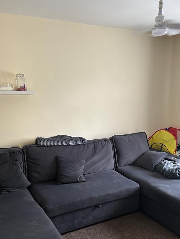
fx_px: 243
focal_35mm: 35
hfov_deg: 40.7
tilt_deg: -12.9
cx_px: 94
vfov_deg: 52.1
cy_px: 148
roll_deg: +0.4
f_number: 1.5
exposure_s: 1/50
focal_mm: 5.7
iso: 200
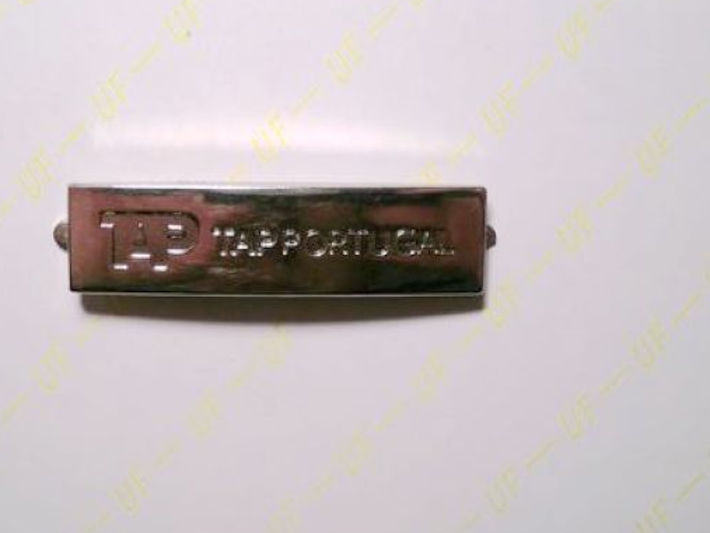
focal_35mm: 50
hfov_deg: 38.1
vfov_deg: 29.1
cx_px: 315
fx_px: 1026
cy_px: 235
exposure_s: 1/80
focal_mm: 6.51
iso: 200
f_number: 3.1
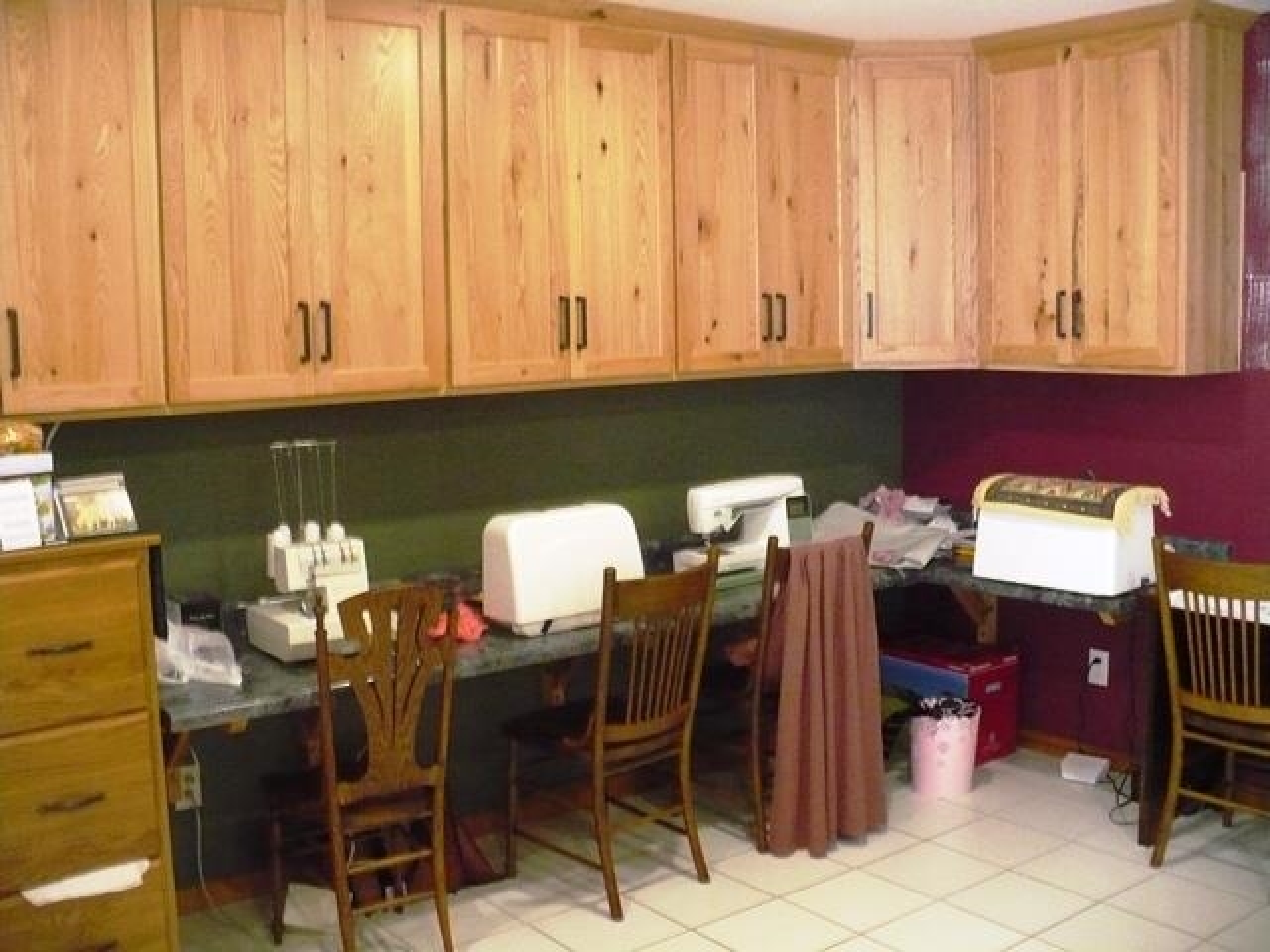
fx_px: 1357
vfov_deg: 38.7
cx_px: 635
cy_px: 476
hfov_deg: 50.1
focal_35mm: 37
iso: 640
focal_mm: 6.1
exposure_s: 1/30
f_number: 2.8
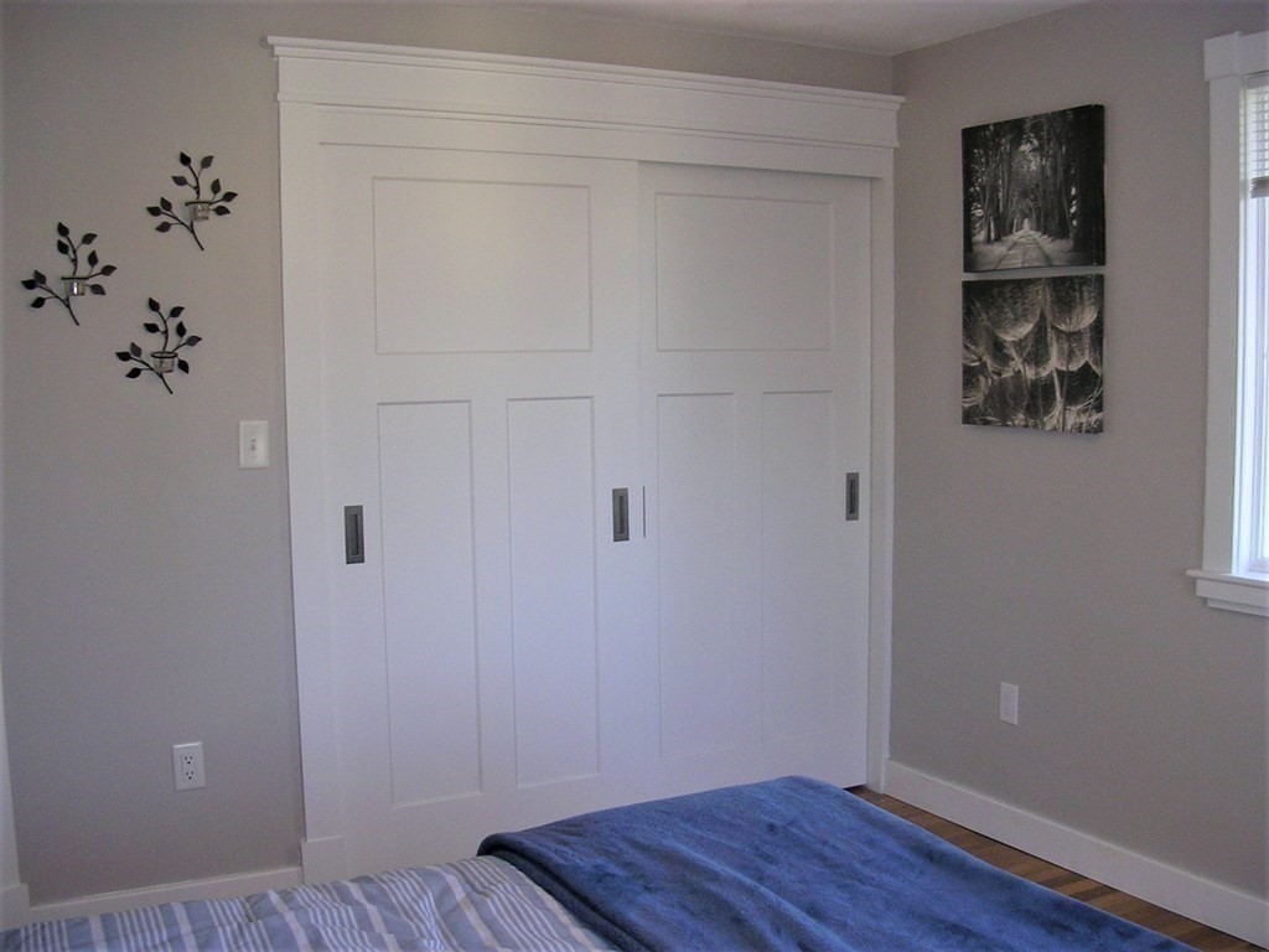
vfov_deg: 37.7
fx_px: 1393
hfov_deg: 49.0
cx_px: 634
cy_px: 476
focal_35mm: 38
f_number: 2.8
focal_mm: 5.8
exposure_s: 1/30
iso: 50
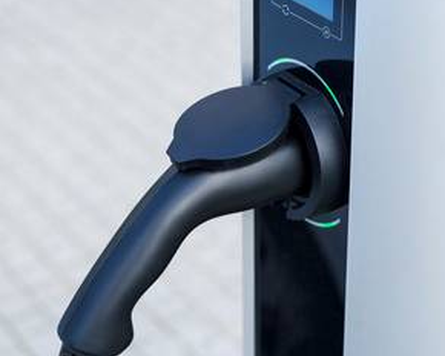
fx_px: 1278
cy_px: 124
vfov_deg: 15.8
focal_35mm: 97
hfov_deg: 19.7
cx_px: 188
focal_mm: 50
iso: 100
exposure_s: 1/1000
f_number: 2.8
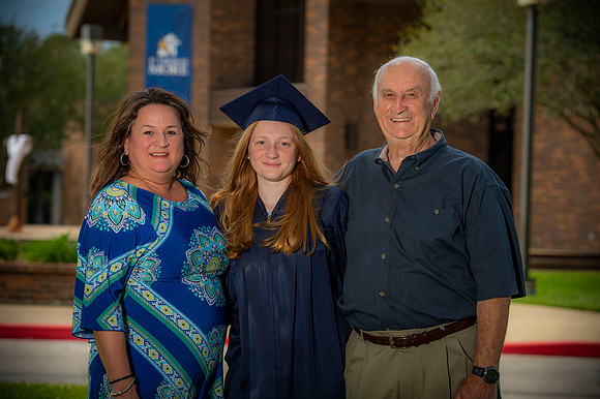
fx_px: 1932
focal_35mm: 116
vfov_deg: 11.8
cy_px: 200
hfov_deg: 17.7
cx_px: 300
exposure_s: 1/250
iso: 80
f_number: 5.6
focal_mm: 116
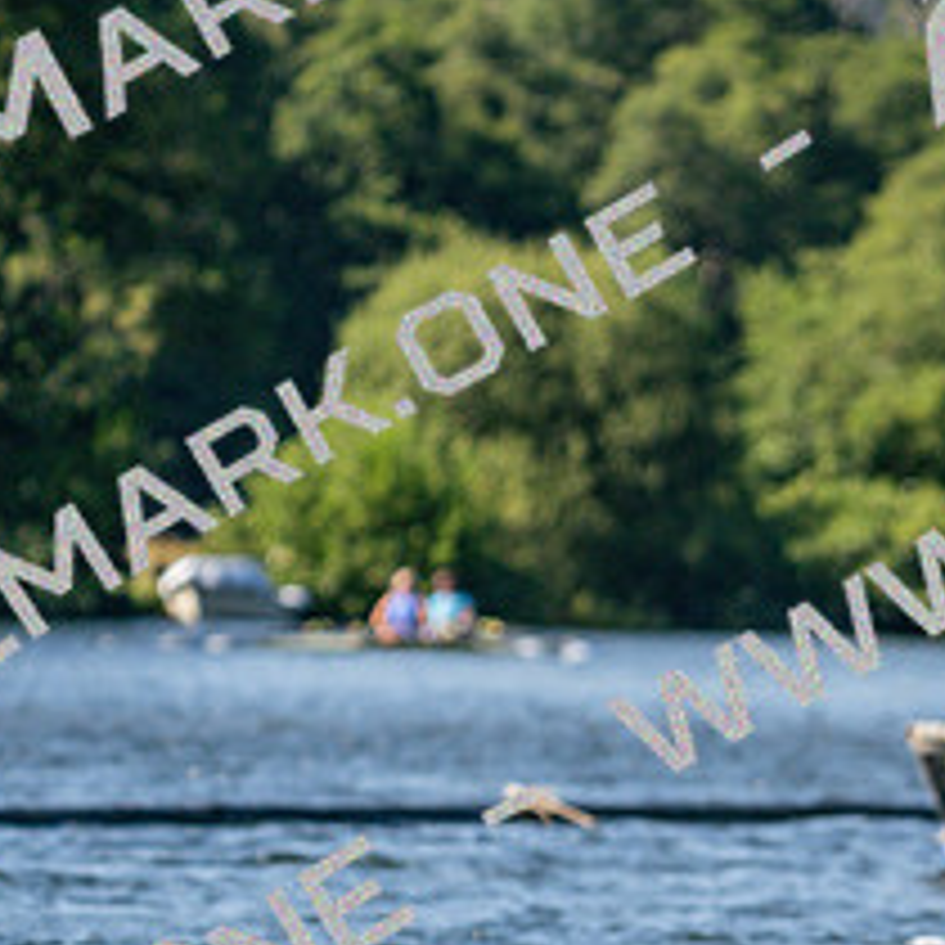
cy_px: 785
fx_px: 14516
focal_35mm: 470
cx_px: 1166
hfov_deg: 3.7
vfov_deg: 3.7
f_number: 5.6
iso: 320
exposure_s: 1/1600
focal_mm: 200
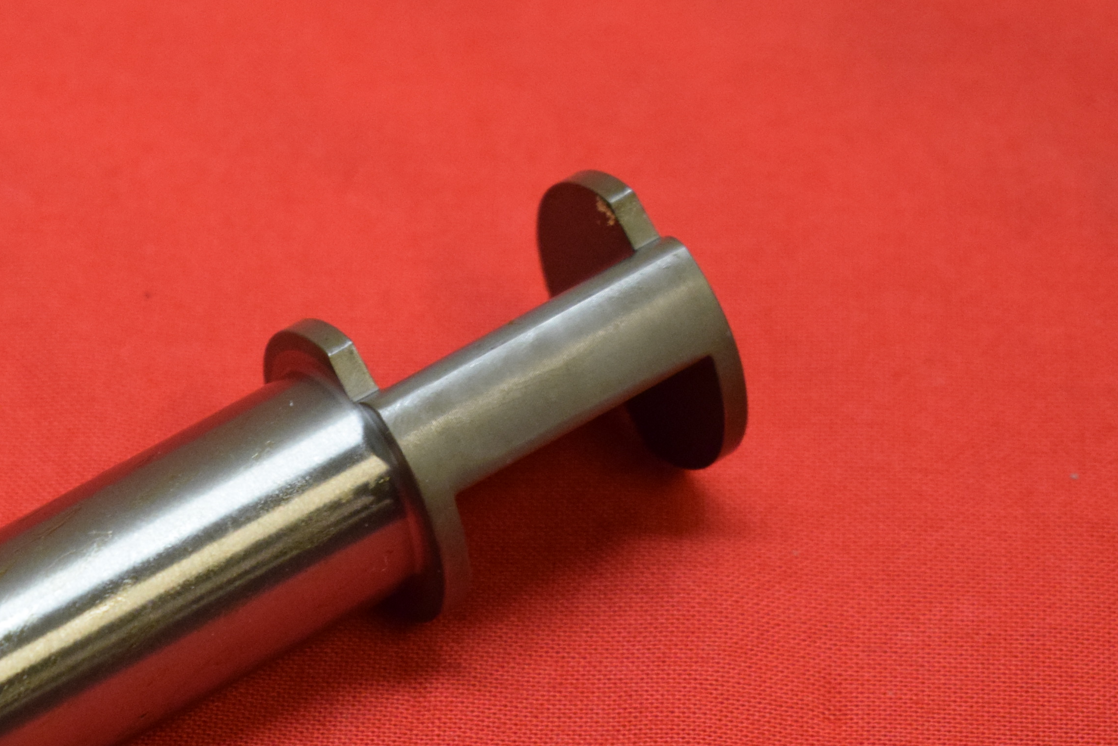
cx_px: 126
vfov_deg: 8.9
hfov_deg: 13.2
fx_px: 4783
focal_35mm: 154
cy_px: 653
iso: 2000
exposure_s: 1/125
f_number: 5.6
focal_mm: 52
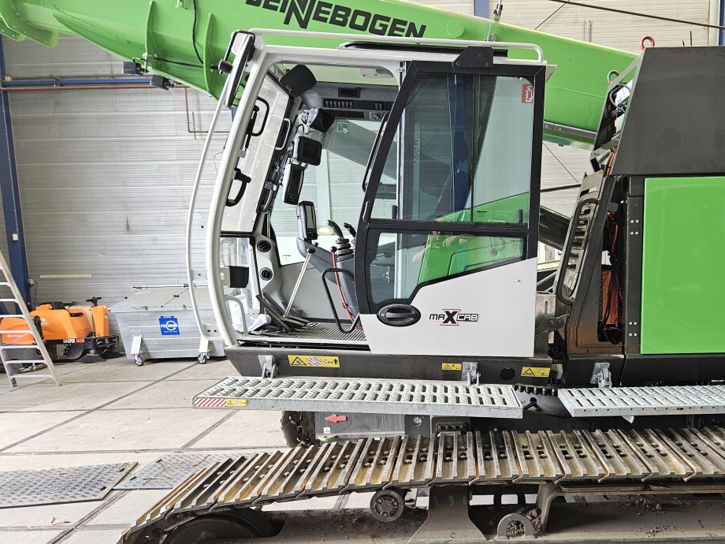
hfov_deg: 55.7
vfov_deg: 43.8
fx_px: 670
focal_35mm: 32
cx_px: 481
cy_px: 337
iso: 100
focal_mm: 5.4
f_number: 1.8
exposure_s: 1/100
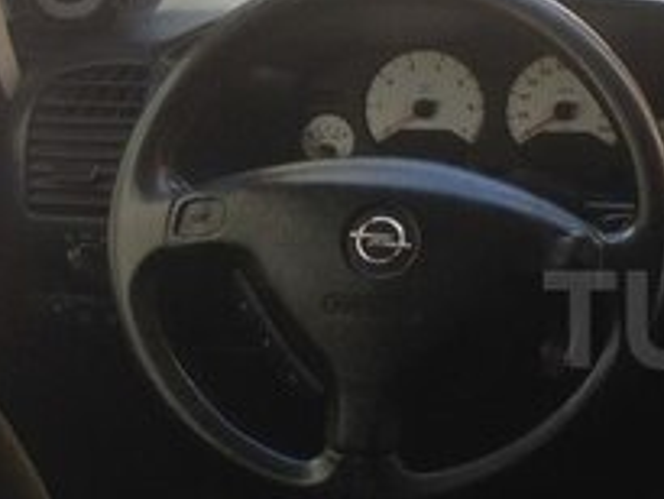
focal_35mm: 106
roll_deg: -1.6
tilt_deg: -25.5
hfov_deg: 17.4
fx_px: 2034
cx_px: 875
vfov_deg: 14.0
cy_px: 319
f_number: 2.4
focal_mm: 4.12
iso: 50
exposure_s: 1/60
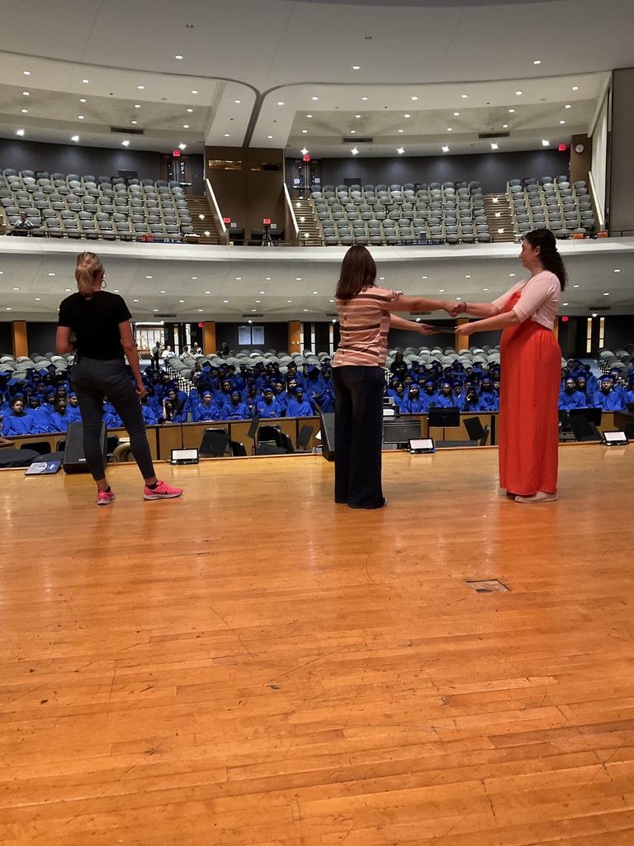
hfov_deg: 48.2
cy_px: 423
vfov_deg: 61.7
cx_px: 317
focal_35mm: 29
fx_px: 708
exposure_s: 1/40
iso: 250
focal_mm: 3
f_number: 1.8
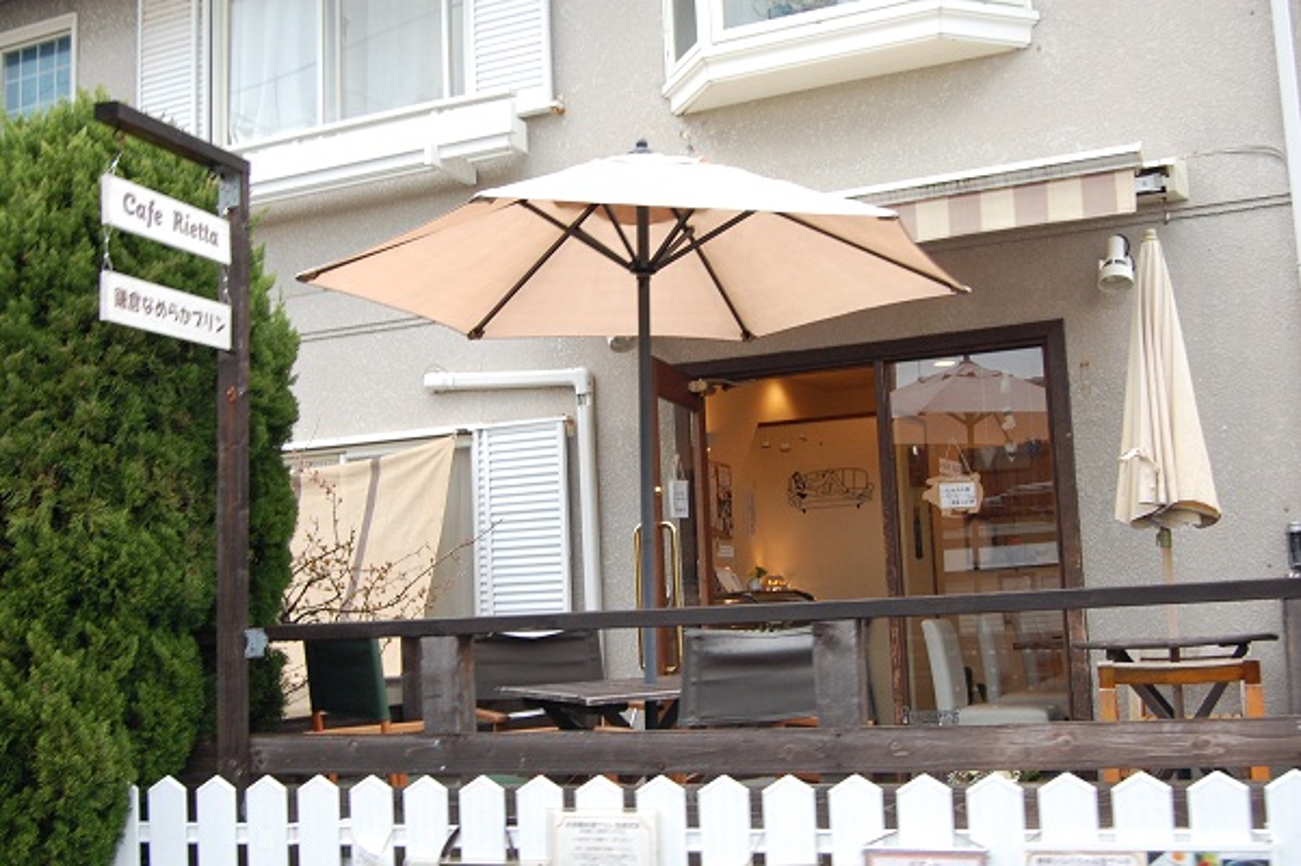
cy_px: 433
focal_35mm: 39
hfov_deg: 49.6
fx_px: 1409
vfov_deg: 34.2
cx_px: 650
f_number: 7.1
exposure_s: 1/200
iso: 800
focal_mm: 26
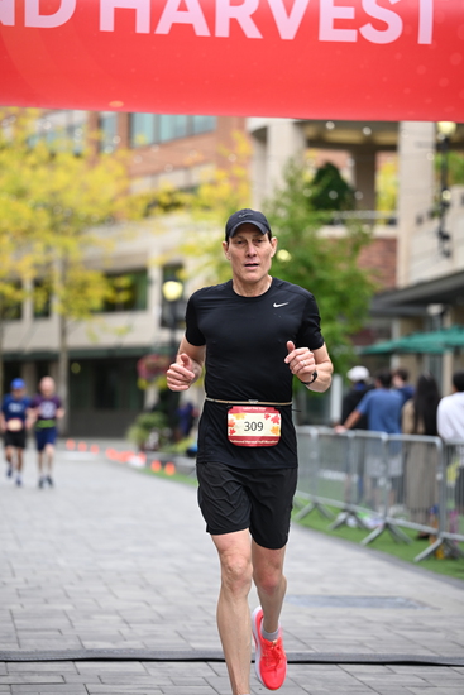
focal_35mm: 110
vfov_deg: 18.6
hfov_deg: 12.5
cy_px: 348
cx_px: 232
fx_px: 2125
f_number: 2.8
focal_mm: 110
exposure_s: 1/2000
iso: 640
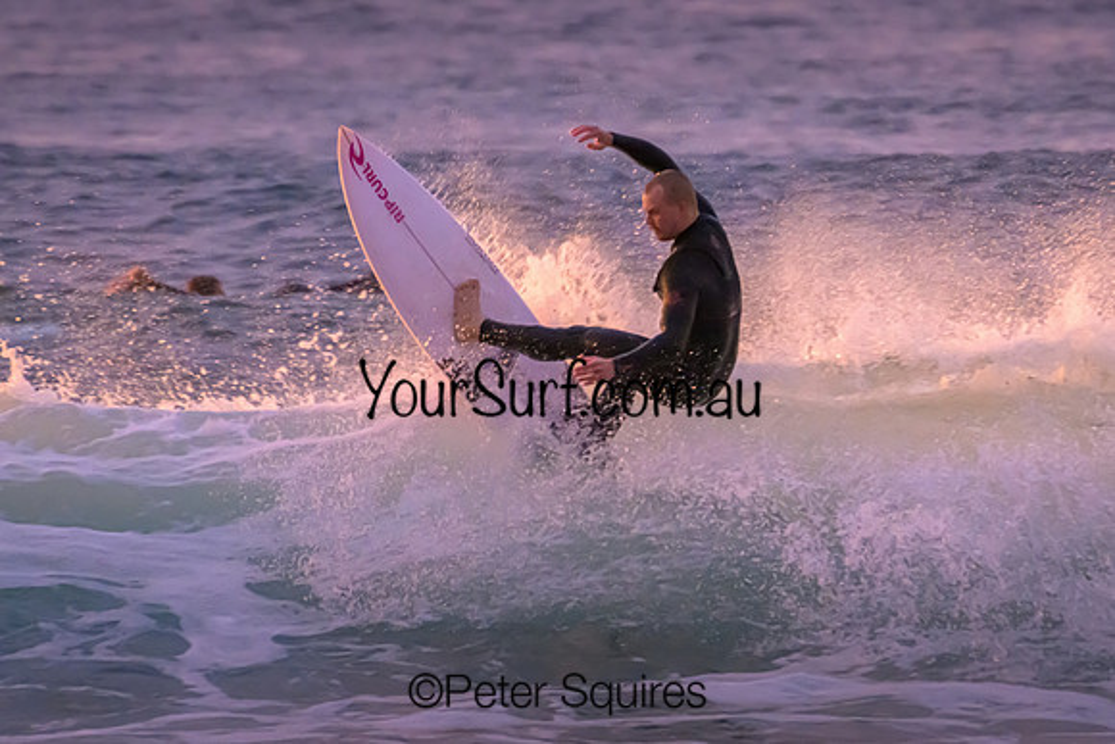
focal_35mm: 1146
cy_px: 363
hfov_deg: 1.8
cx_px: 639
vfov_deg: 1.2
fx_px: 35501
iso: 25600
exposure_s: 1/400
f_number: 11
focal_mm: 1000
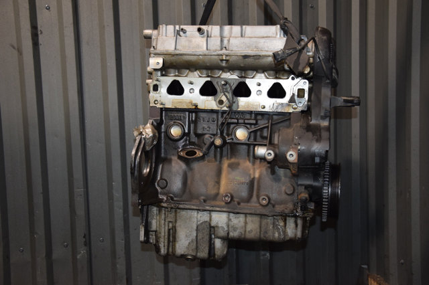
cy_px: 142
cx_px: 214
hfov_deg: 43.6
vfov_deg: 29.8
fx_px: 536
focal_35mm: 45
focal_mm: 30
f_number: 5
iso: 800
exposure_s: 1/60
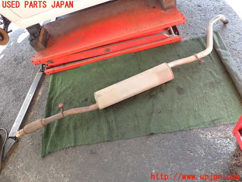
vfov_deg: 54.9
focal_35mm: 25
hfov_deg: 69.4
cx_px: 121
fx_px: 175
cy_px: 91
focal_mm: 4.5
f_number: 2
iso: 125
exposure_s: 1/60
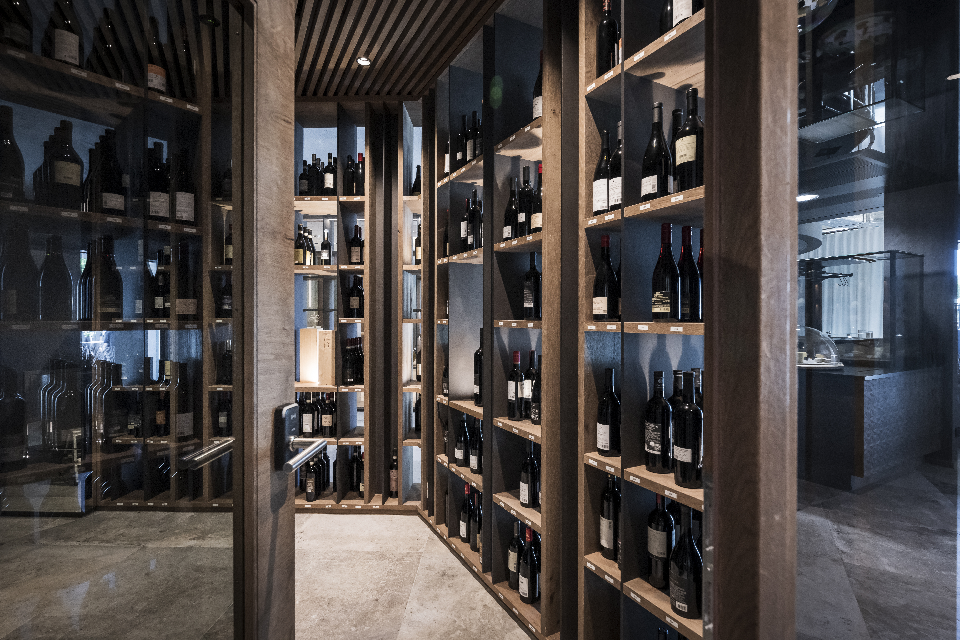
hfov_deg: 93.3
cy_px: 320
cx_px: 480
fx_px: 453
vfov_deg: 70.4
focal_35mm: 17
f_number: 7.1
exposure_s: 1/10
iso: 1600
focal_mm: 17
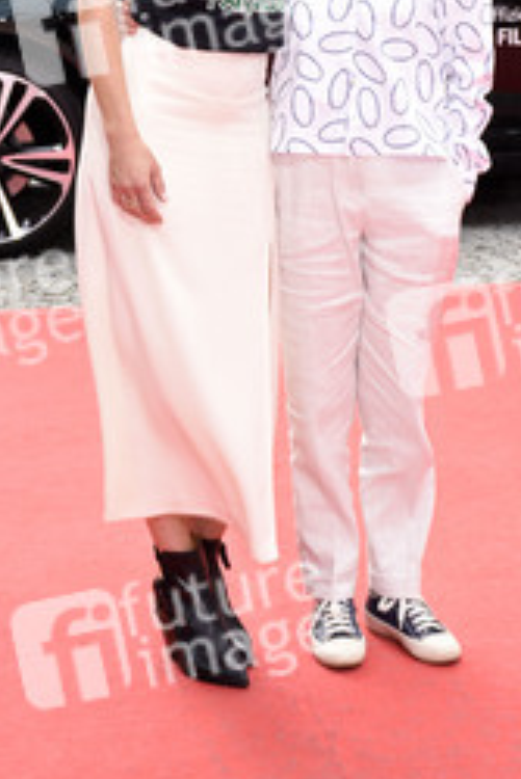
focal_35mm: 115
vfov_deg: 17.6
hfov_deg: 11.9
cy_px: 168
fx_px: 2493
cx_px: 262
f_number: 6.3
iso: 160
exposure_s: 1/60
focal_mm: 48
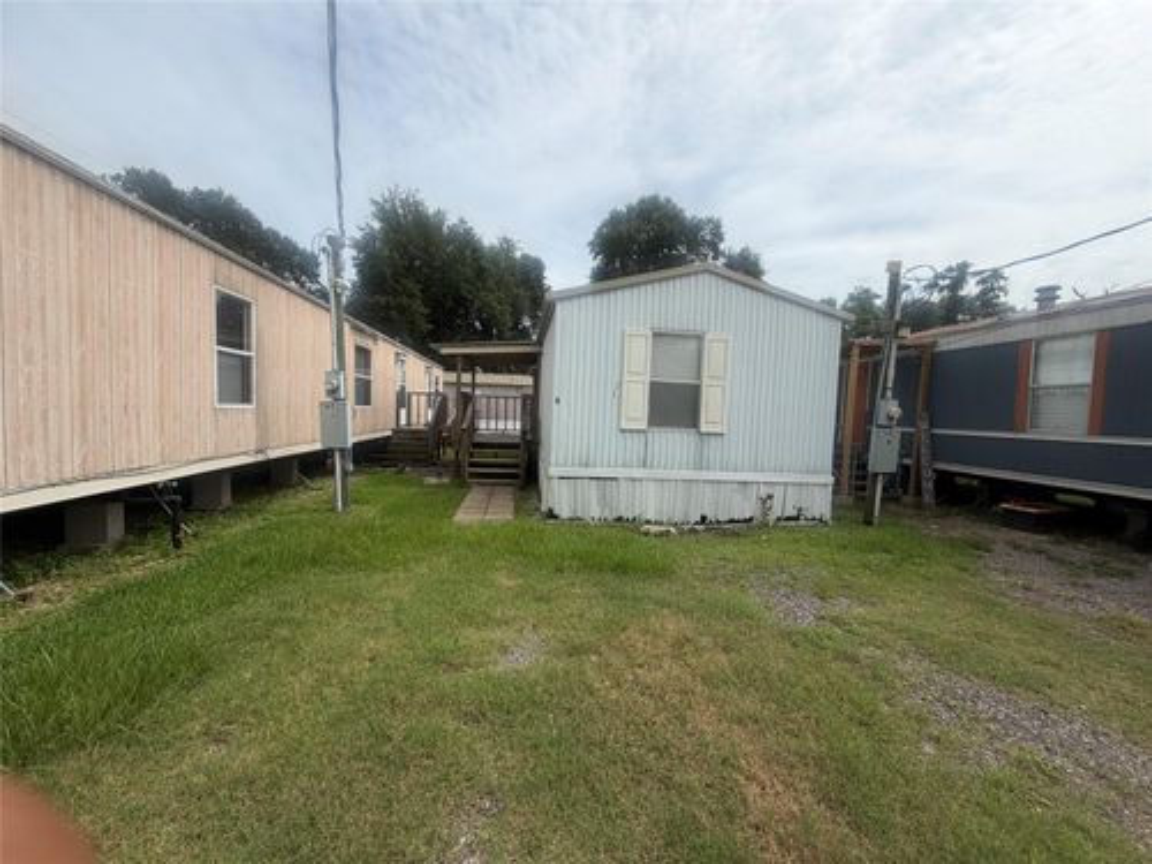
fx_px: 466
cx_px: 576
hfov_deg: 102.1
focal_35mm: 14
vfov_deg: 85.7
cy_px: 432
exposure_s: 1/1017
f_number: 2.2
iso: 20
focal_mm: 2.22
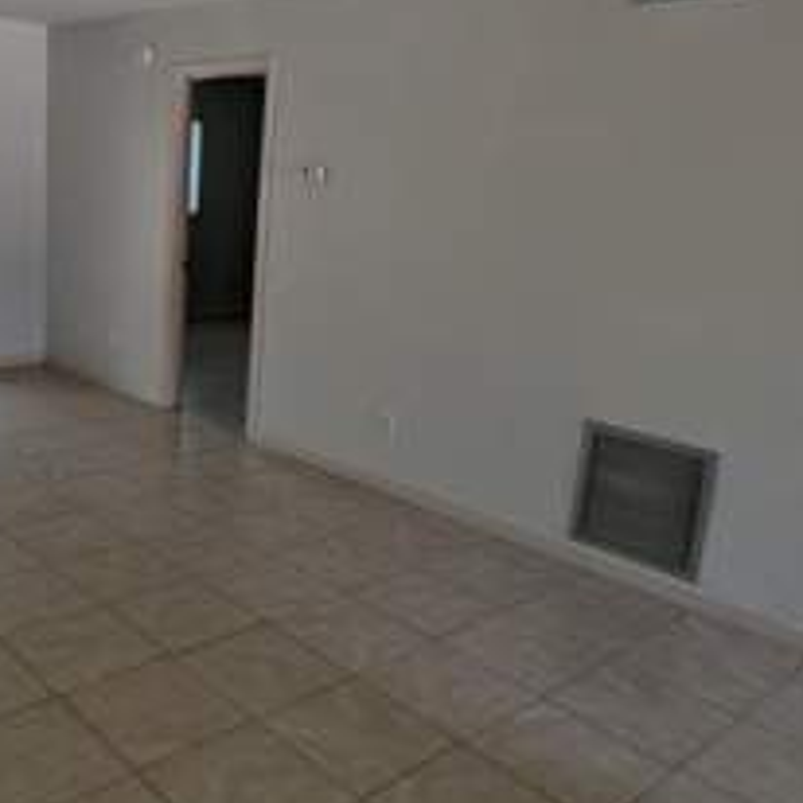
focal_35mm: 33
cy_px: 370
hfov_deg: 47.9
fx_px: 866
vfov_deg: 49.7
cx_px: 203
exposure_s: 1/120
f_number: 2.2
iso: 64
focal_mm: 2.35
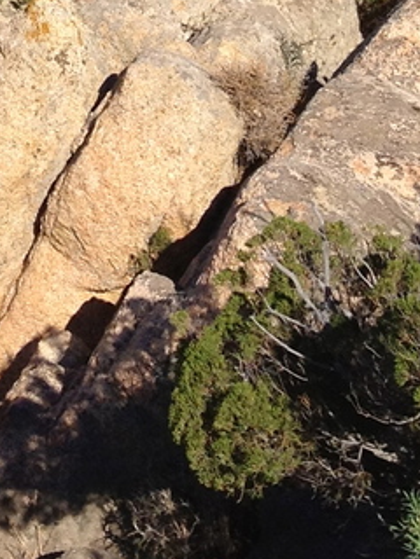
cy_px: -700
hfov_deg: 8.3
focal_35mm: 175
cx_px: -206
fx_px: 2831
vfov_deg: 10.1
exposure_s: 1/2208
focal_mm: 4.28
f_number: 2.4
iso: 64
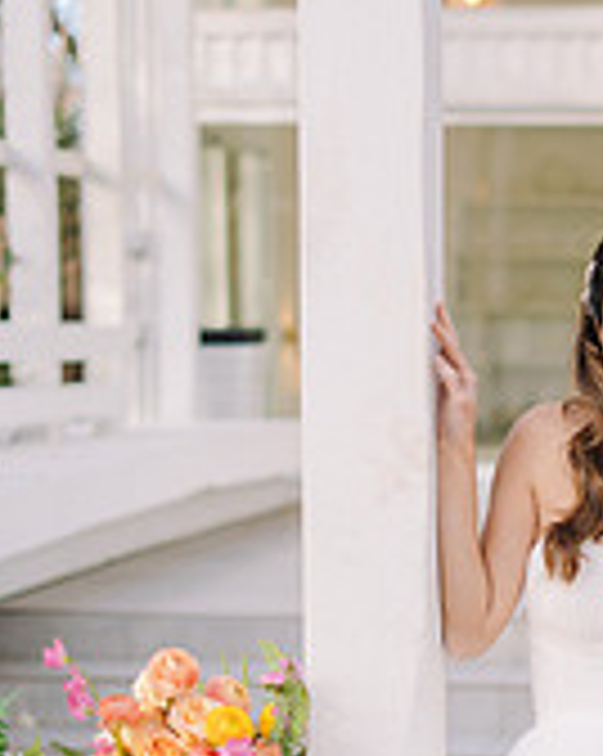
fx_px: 2816
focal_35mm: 126
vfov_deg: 15.0
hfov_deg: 12.0
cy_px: 752
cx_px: 666
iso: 64
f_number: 2
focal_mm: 50
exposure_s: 1/200
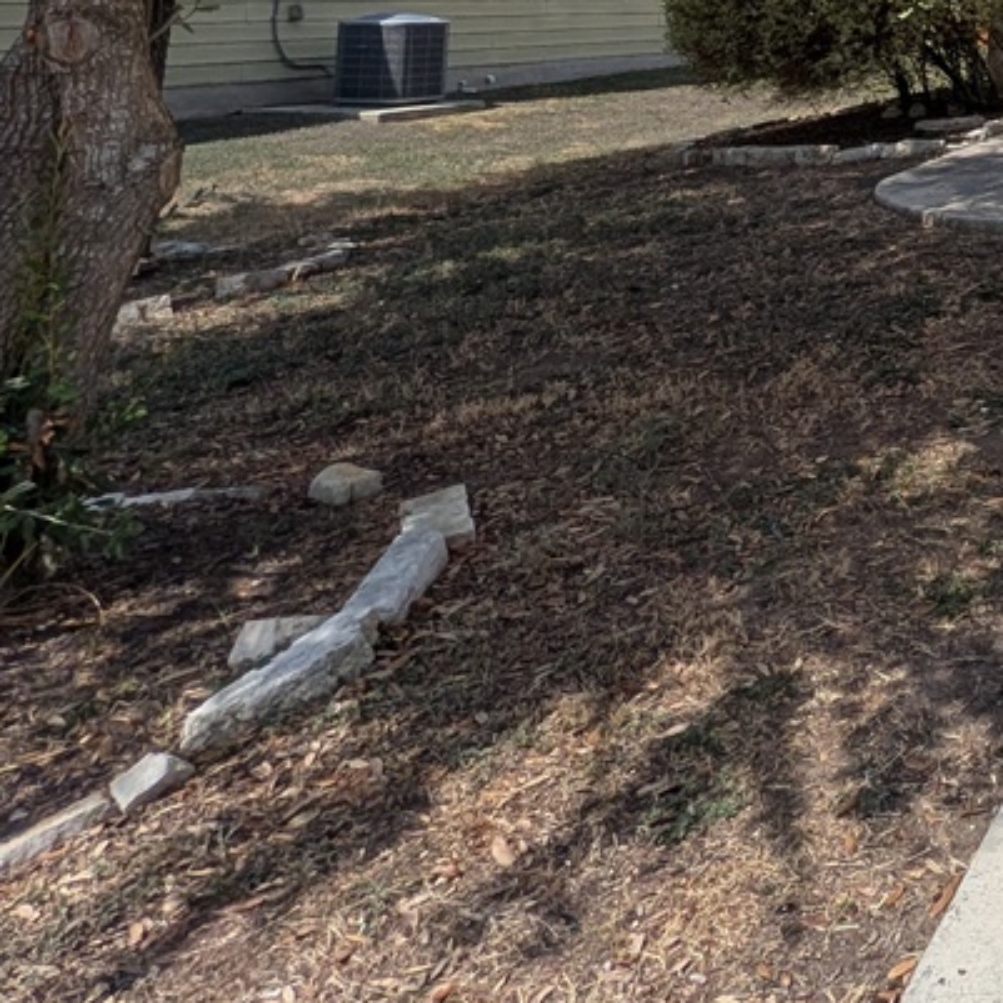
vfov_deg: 36.8
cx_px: 1461
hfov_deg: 29.4
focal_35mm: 38
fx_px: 1246
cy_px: -105
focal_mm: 2.02
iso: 52
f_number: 1.7
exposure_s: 1/4184
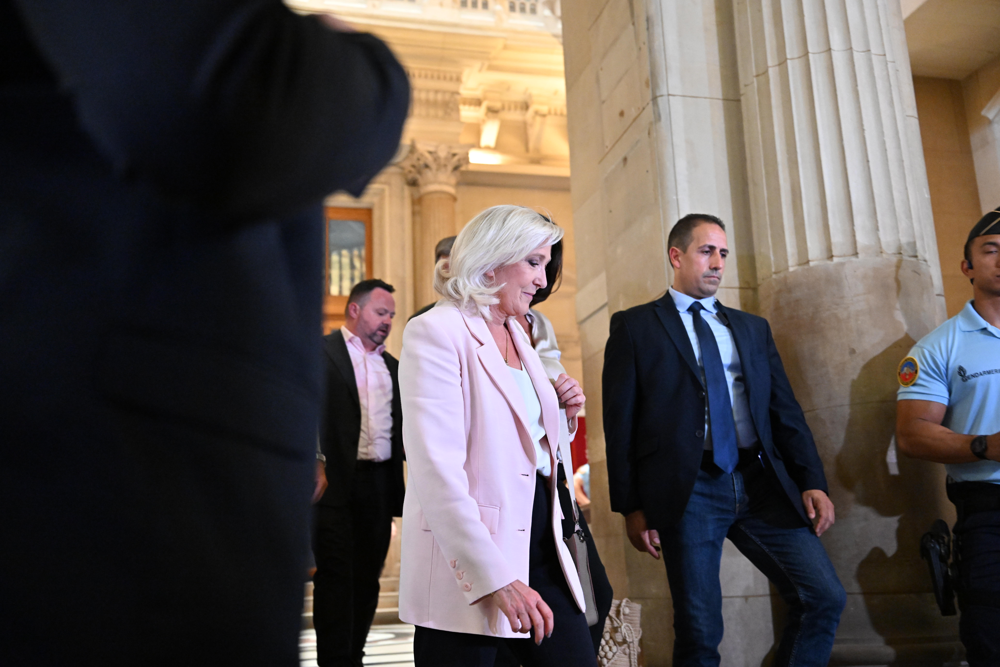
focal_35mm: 35
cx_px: 500
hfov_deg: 54.4
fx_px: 972
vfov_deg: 37.9
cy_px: 334
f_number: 2.8
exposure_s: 1/200
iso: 5000
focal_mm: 35
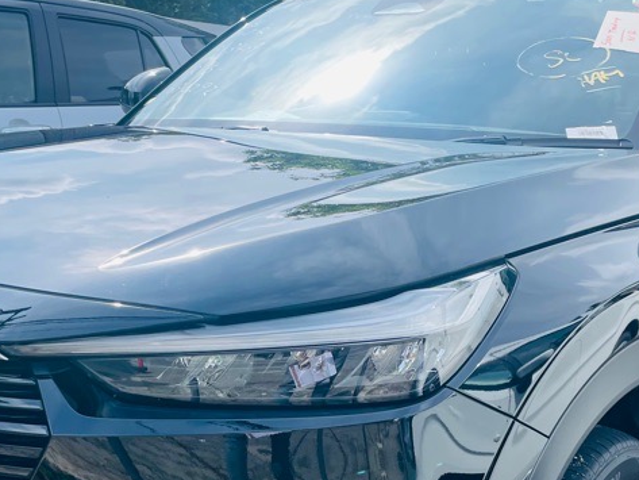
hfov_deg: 34.9
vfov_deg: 26.2
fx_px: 1016
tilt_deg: -14.4
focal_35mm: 55
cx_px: 270
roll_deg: -1.1
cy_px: 373
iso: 32
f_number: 1.6
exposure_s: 1/1949
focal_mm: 4.2
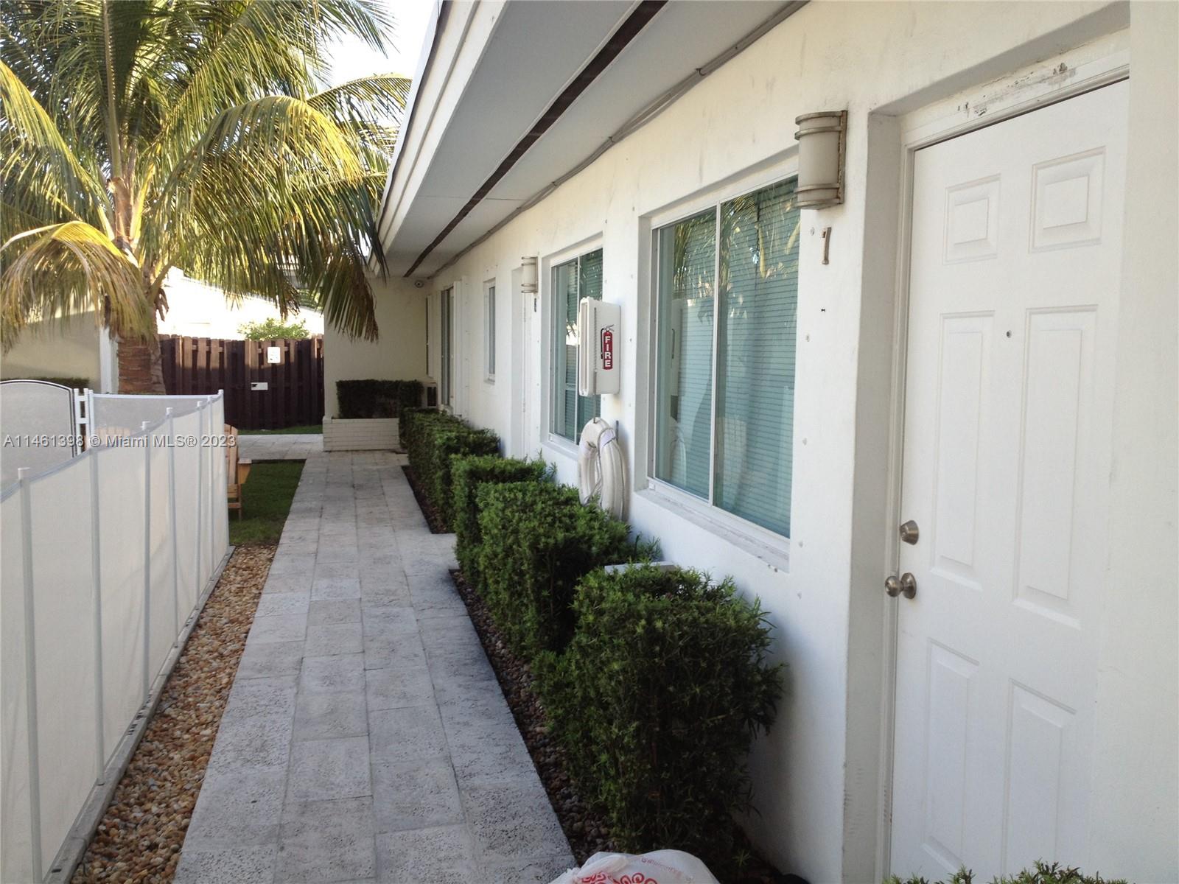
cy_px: 442
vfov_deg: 40.7
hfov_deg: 52.6
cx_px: 590
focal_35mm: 35
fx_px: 1192
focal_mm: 4.28
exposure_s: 1/193
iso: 64
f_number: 2.4
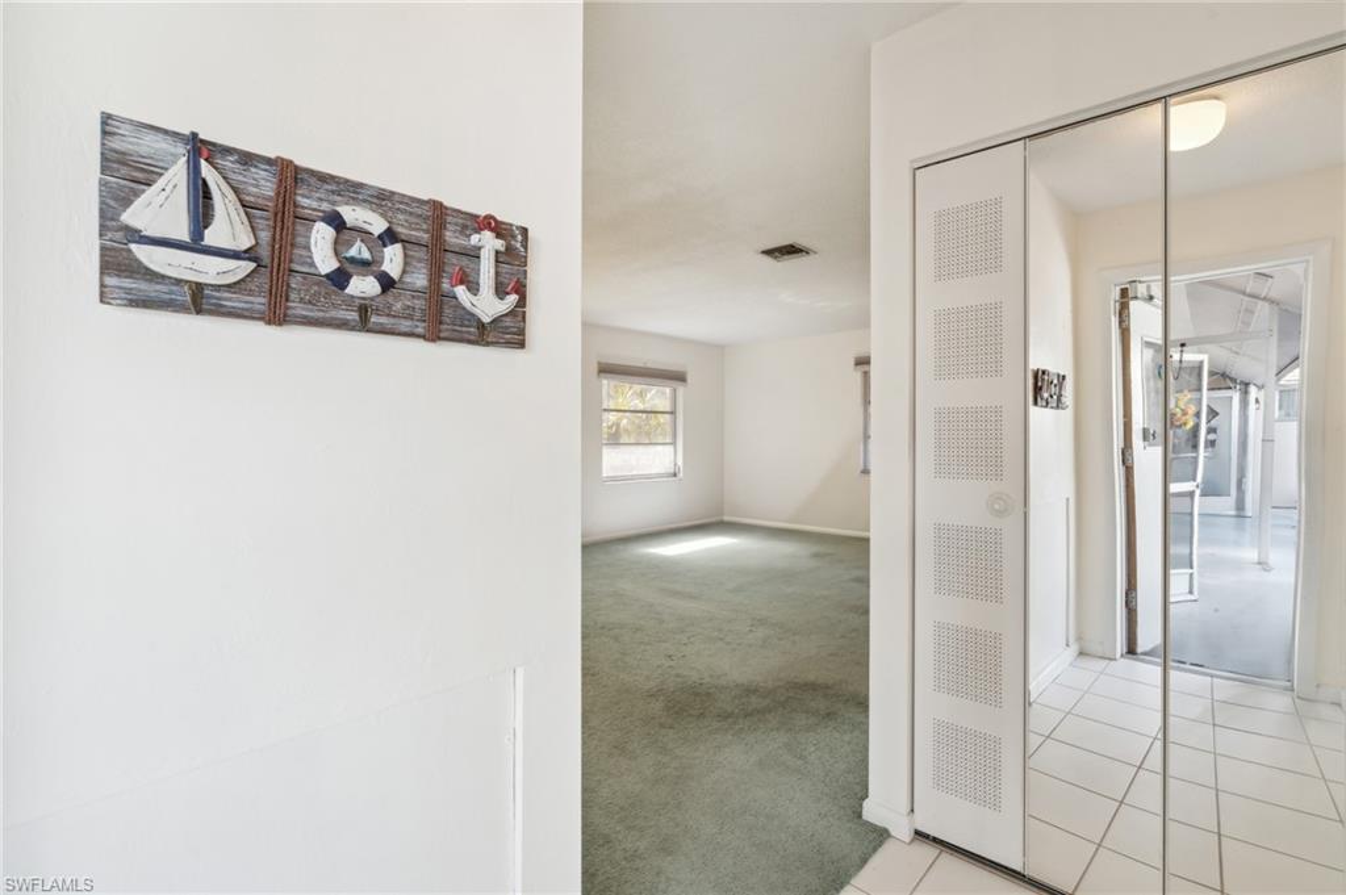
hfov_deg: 96.8
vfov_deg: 73.7
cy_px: 448
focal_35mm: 16
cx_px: 673
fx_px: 598
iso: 200
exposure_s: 1/15
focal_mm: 16
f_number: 9
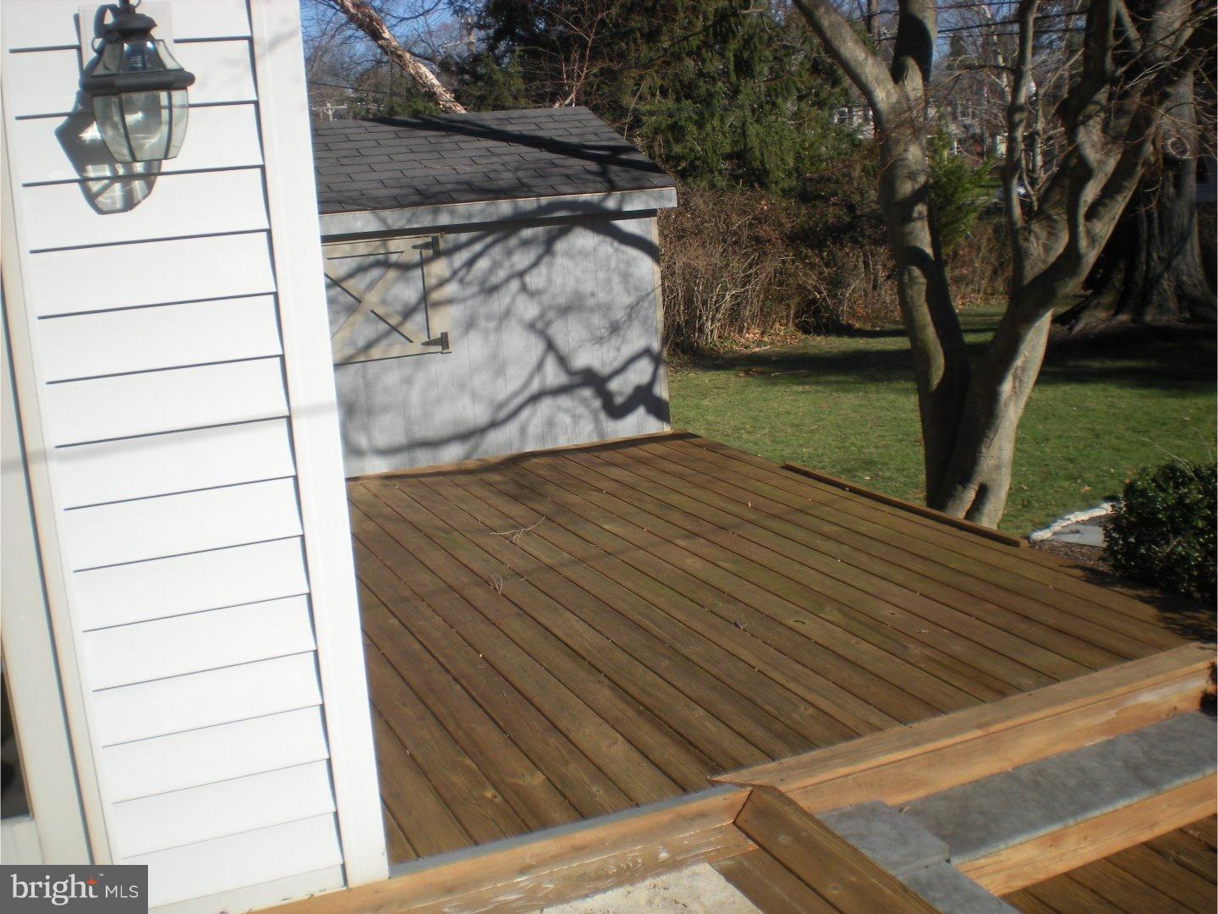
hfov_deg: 49.0
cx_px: 609
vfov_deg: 37.7
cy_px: 457
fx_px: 1337
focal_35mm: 38
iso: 64
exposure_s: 1/483
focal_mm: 6.3
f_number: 4.6
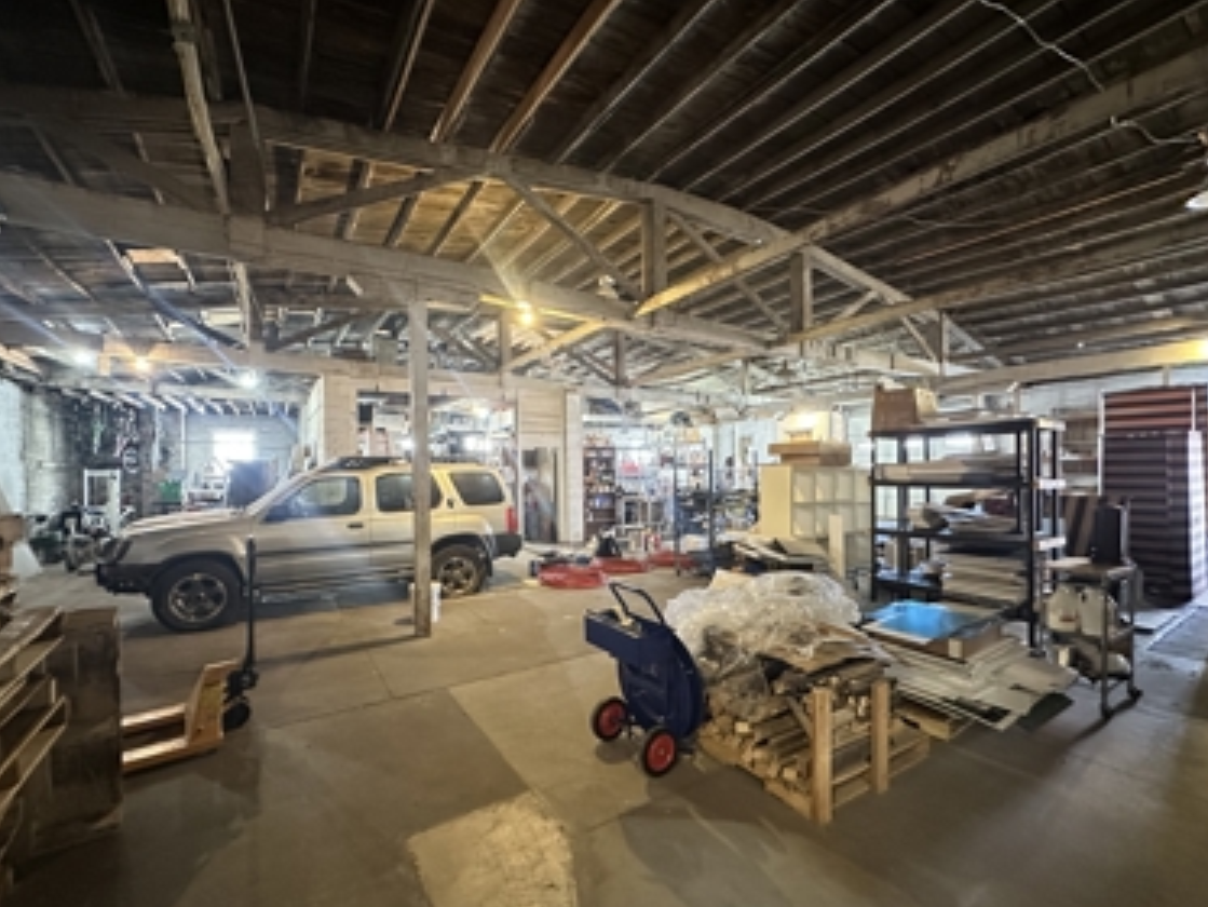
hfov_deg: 98.1
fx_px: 524
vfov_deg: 81.7
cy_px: 476
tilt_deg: -0.7
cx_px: 589
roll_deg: +0.2
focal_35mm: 15
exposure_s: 1/30
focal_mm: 2.22
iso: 1600
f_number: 2.2
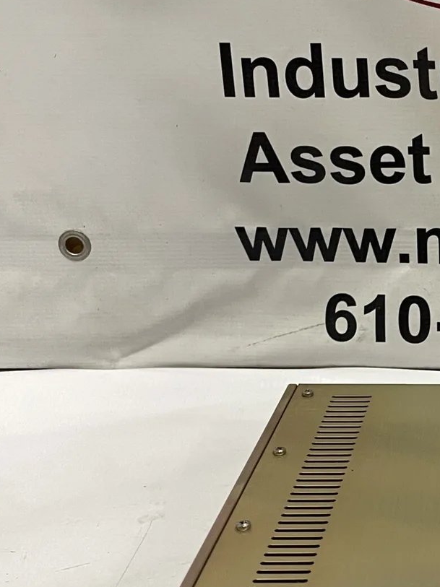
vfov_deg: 30.0
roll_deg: +0.3
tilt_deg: -24.0
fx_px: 1086
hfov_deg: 21.5
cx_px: 510
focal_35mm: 64
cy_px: 395
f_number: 1.6
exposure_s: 1/60
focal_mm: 4.2
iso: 160
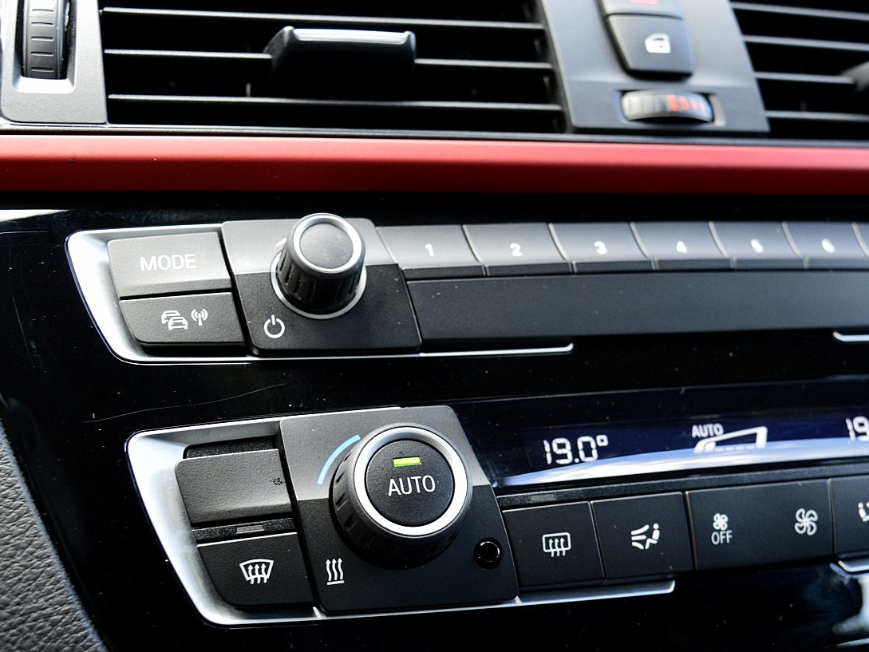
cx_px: 575
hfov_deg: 35.4
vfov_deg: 27.1
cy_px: 391
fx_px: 1349
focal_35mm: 54
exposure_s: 1/60
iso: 800
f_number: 5
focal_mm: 25
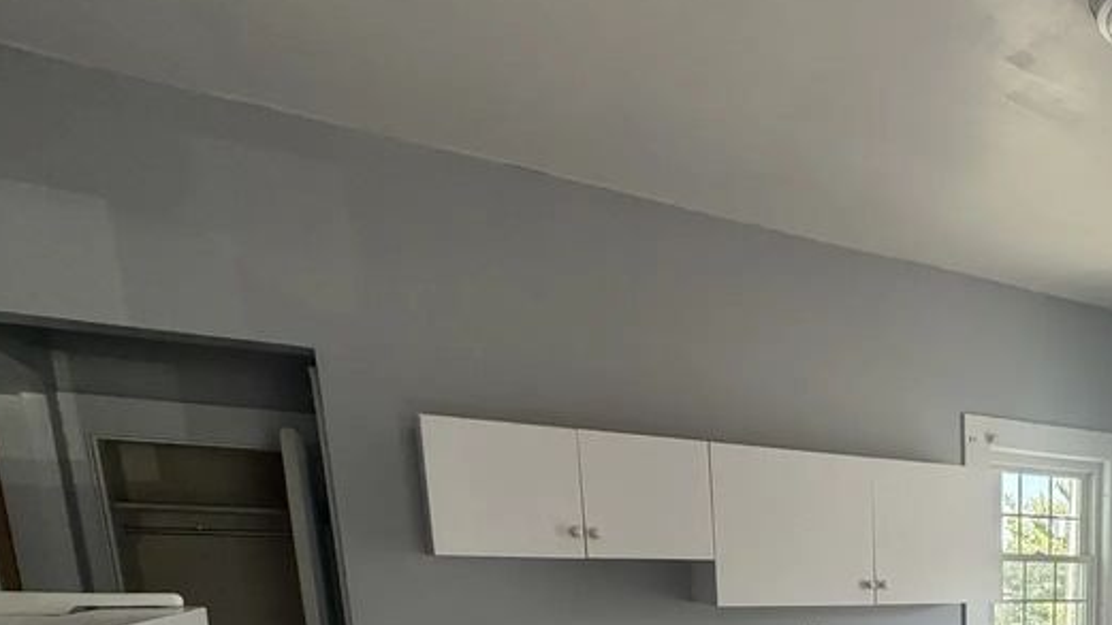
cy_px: 736
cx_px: 1067
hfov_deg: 53.2
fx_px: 885
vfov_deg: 32.6
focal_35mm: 30
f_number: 2.2
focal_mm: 2.22
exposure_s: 1/121
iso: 160
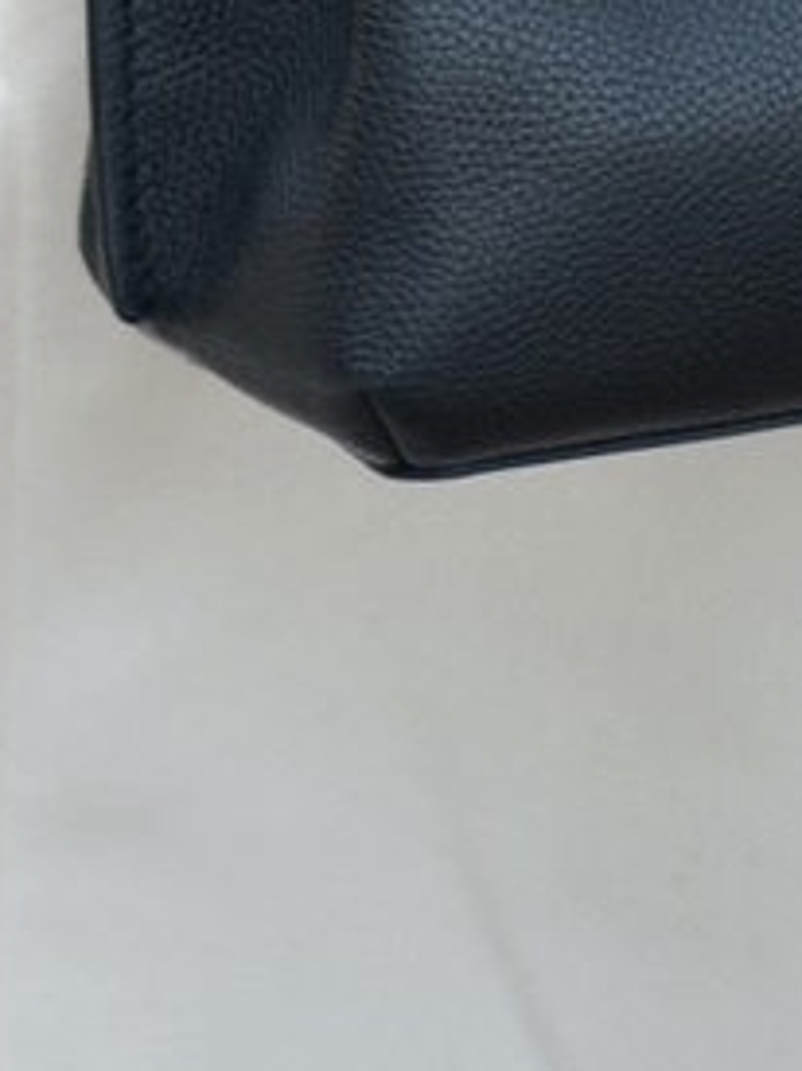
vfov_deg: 5.9
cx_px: 1137
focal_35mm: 332
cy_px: -526
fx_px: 10269
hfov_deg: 4.4
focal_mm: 35
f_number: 2.8
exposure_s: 1/250
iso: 100
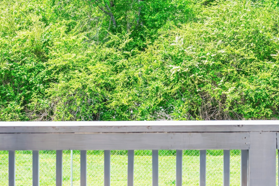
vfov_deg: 12.8
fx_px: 829
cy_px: 59
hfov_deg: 19.1
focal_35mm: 107
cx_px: 153
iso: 800
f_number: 7.1
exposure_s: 1/800
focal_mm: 50
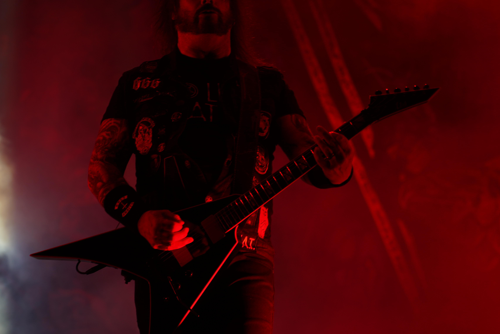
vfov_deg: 10.0
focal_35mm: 137
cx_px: 203
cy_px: 175
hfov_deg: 15.0
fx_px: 1903
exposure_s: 1/125
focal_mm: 105
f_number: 4
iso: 200
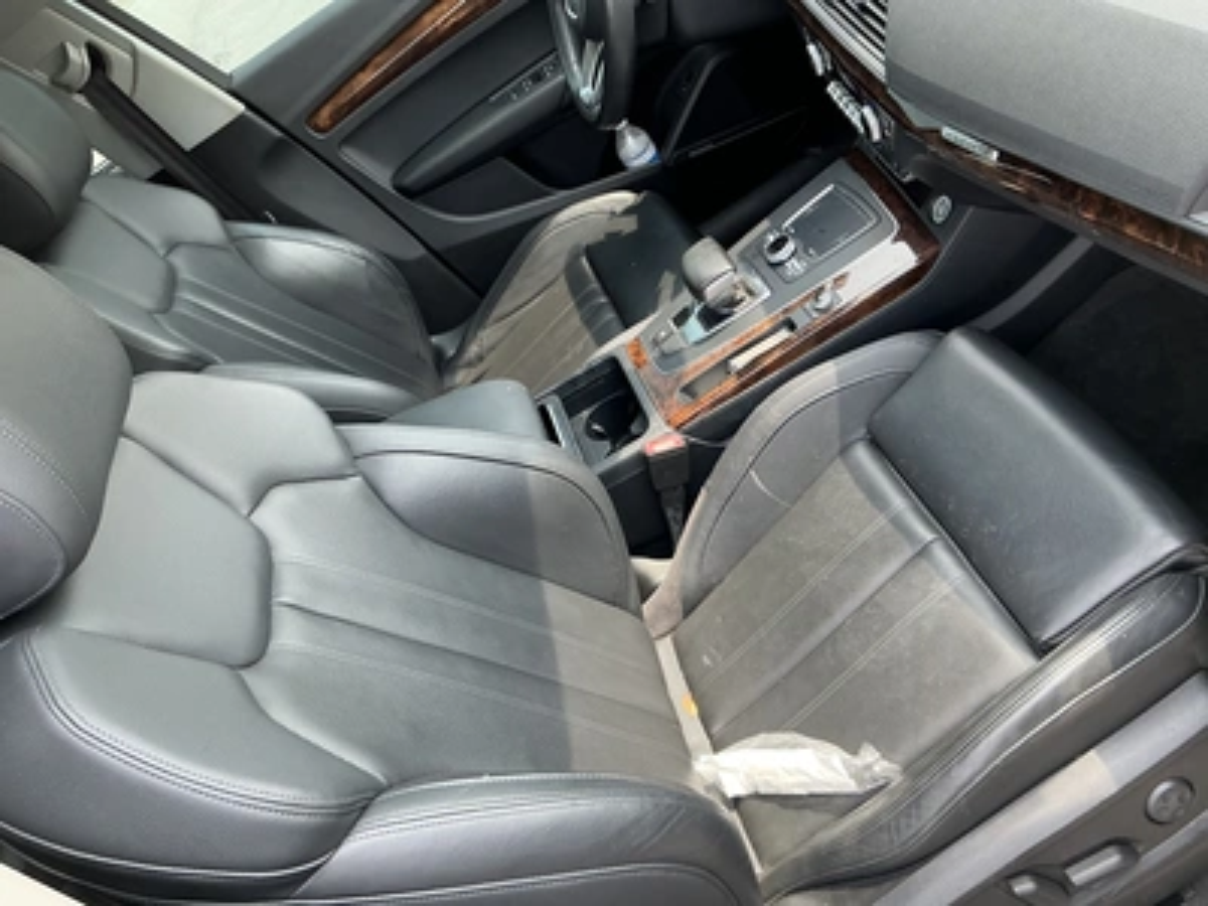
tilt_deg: -33.9
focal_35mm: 28
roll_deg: +42.8
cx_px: 604
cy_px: 453
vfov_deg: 49.7
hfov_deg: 63.4
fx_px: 977
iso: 25
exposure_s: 1/122
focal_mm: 3
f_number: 1.8
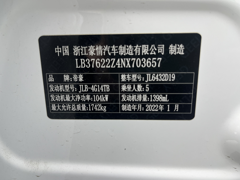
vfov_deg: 53.1
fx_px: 180
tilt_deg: -13.0
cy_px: 90
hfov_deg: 67.3
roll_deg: -0.1
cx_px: 120
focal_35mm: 26
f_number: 1.6
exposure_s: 1/100
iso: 64
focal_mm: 5.1
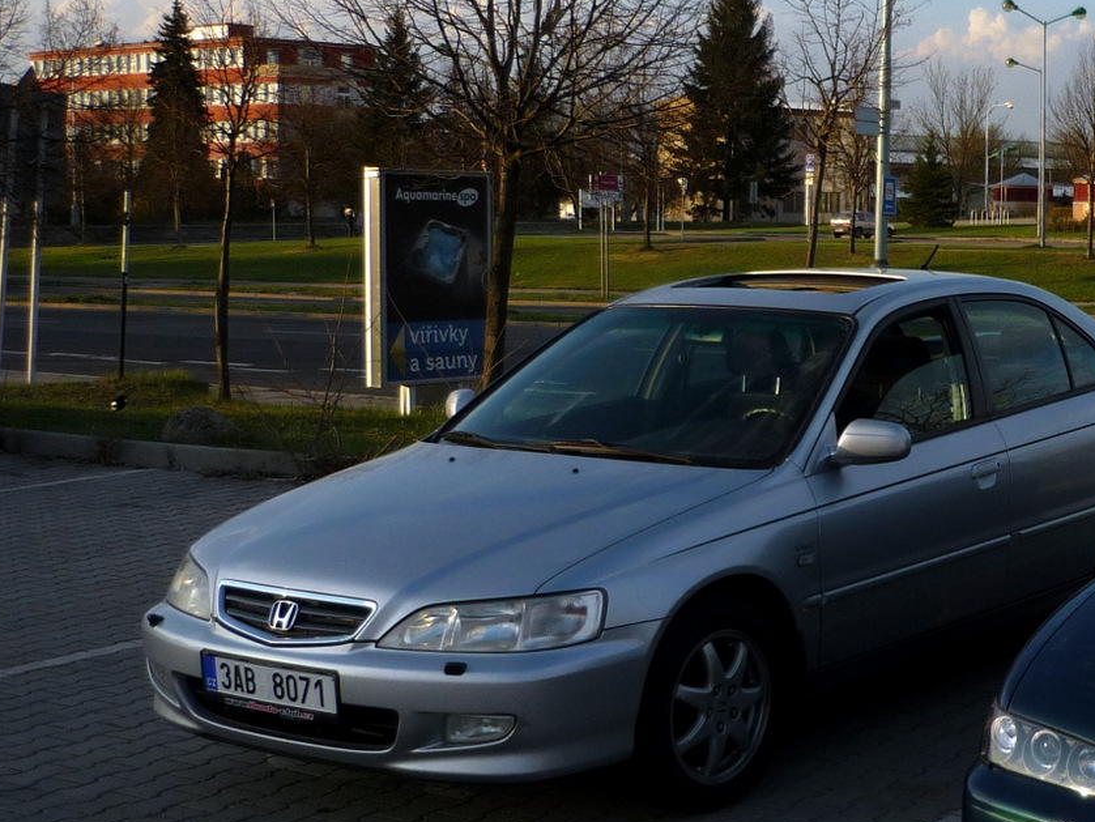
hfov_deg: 29.3
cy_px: 442
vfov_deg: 23.3
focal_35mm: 63
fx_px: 1993
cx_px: 1004
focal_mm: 5.5
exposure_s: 1/800
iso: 100
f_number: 2.8
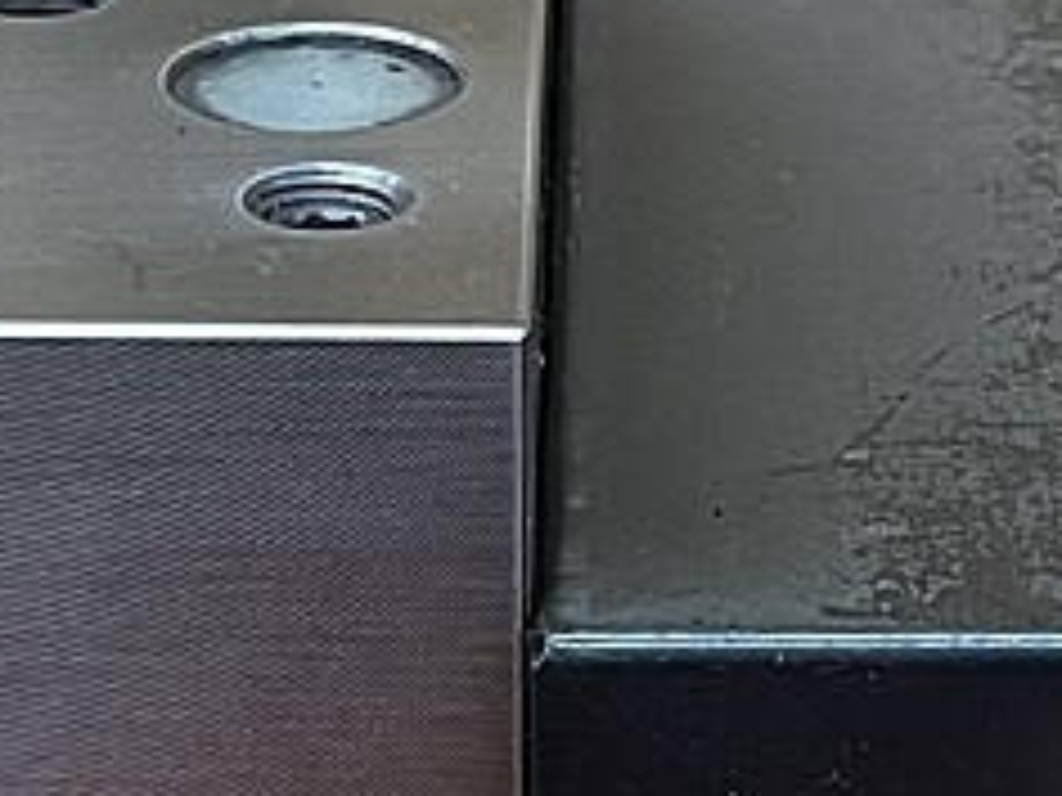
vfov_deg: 9.0
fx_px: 5062
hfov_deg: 12.0
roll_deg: +1.5
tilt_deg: -28.1
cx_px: 536
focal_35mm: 165
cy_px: 708
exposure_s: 1/50
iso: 160
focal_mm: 5.1
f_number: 1.6
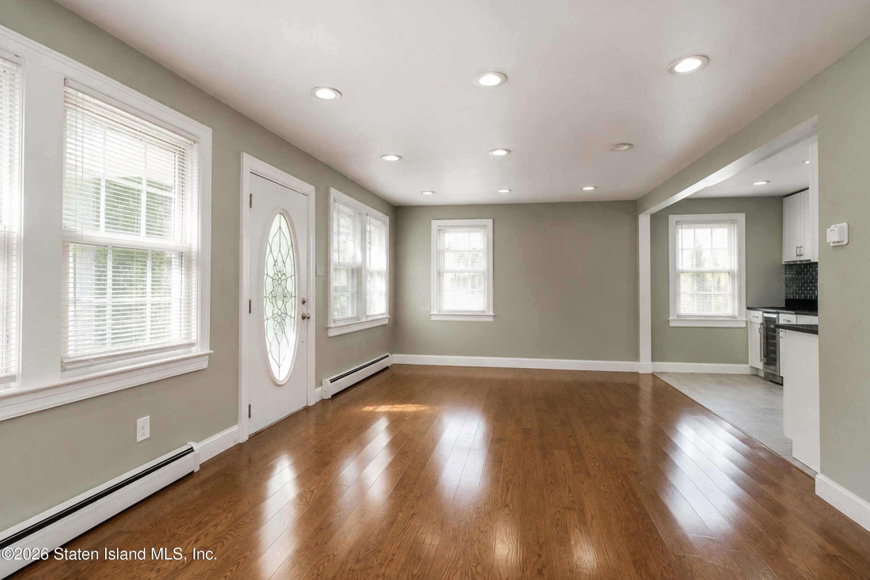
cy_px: 290
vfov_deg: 77.3
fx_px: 362
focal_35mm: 15
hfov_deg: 100.4
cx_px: 435
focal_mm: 10
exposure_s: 1/80
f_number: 10
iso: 1600
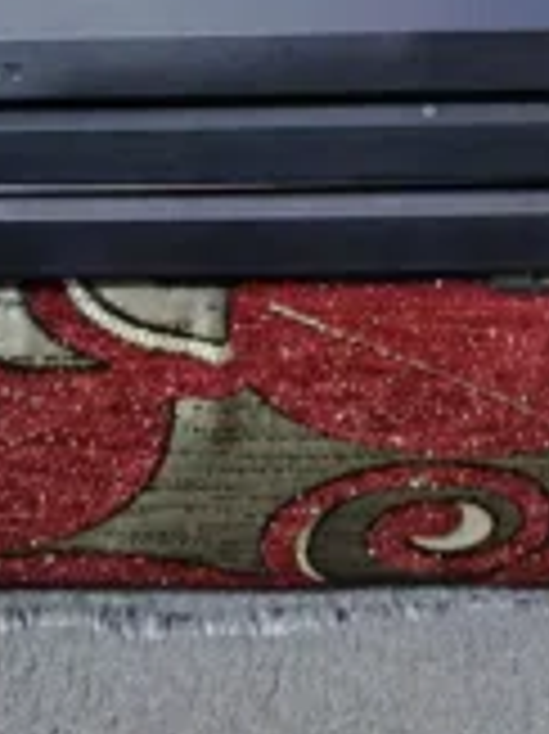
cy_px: -153
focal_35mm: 59
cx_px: 464
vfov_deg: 28.4
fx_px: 1249
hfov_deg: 24.3
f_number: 1.88
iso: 2226
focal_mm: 5.59
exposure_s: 1/14.3
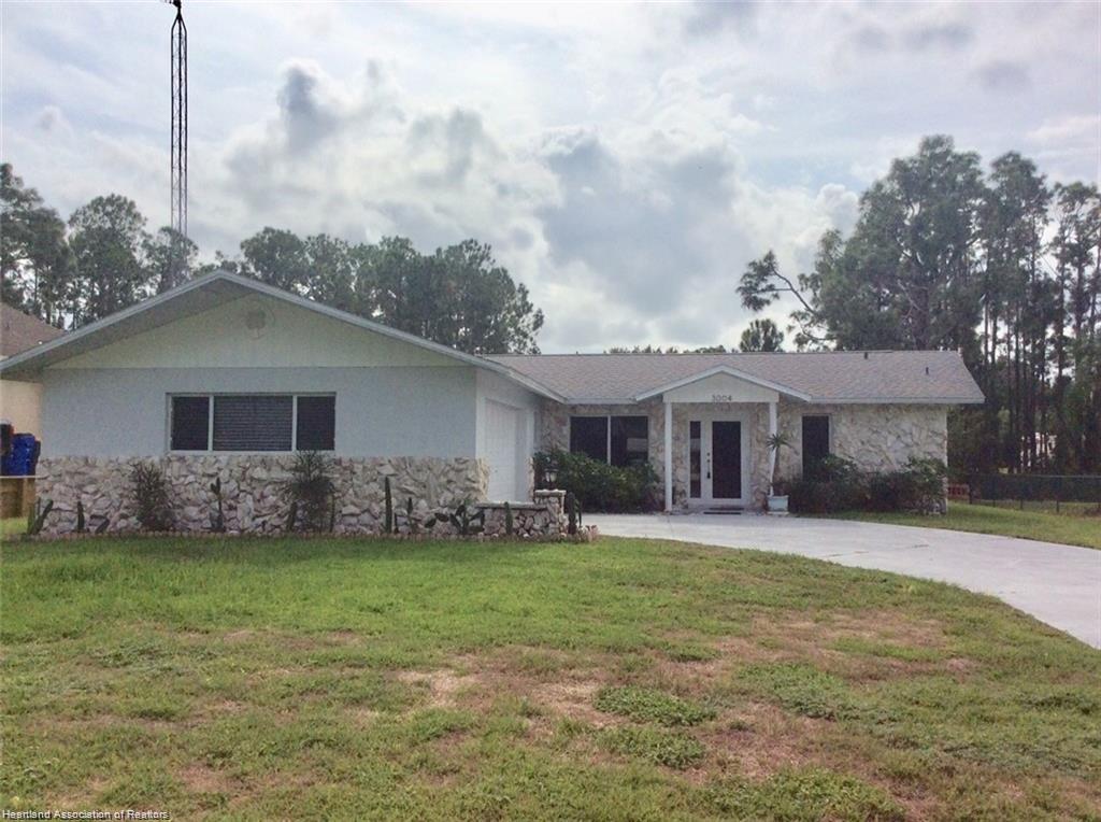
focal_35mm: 32
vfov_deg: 44.0
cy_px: 411
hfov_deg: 56.9
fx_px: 1016
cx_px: 550
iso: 32
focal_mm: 3.3
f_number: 2.4
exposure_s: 1/3817
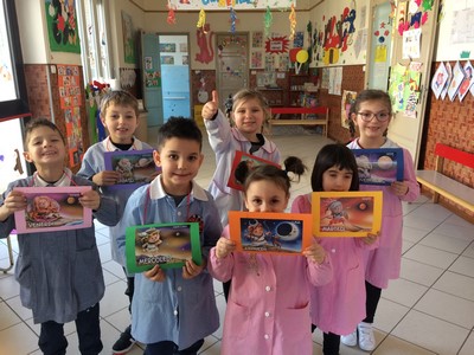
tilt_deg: -14.5
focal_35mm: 29
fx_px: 397
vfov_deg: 48.2
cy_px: 178
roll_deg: +1.3
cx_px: 237
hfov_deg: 61.7
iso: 100
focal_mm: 4.15
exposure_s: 1/33
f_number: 2.2
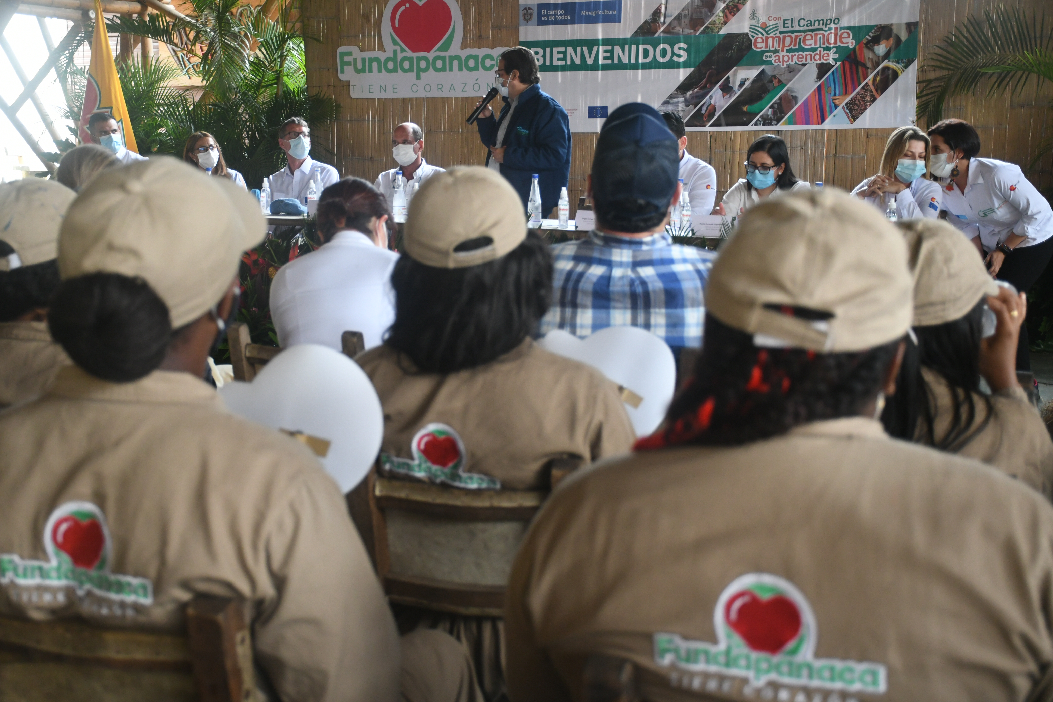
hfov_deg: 41.1
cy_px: 351
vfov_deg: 28.1
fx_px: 1404
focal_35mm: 48
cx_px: 526
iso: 1250
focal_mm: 32
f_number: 4
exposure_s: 1/125
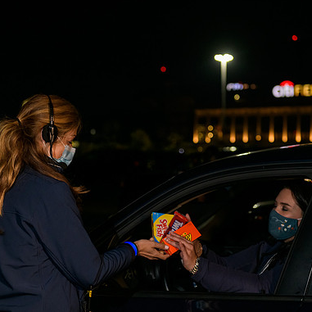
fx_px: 765
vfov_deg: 23.1
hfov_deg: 23.0
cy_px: 154
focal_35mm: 75
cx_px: 171
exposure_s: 1/125
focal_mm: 58
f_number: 3.2
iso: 1600
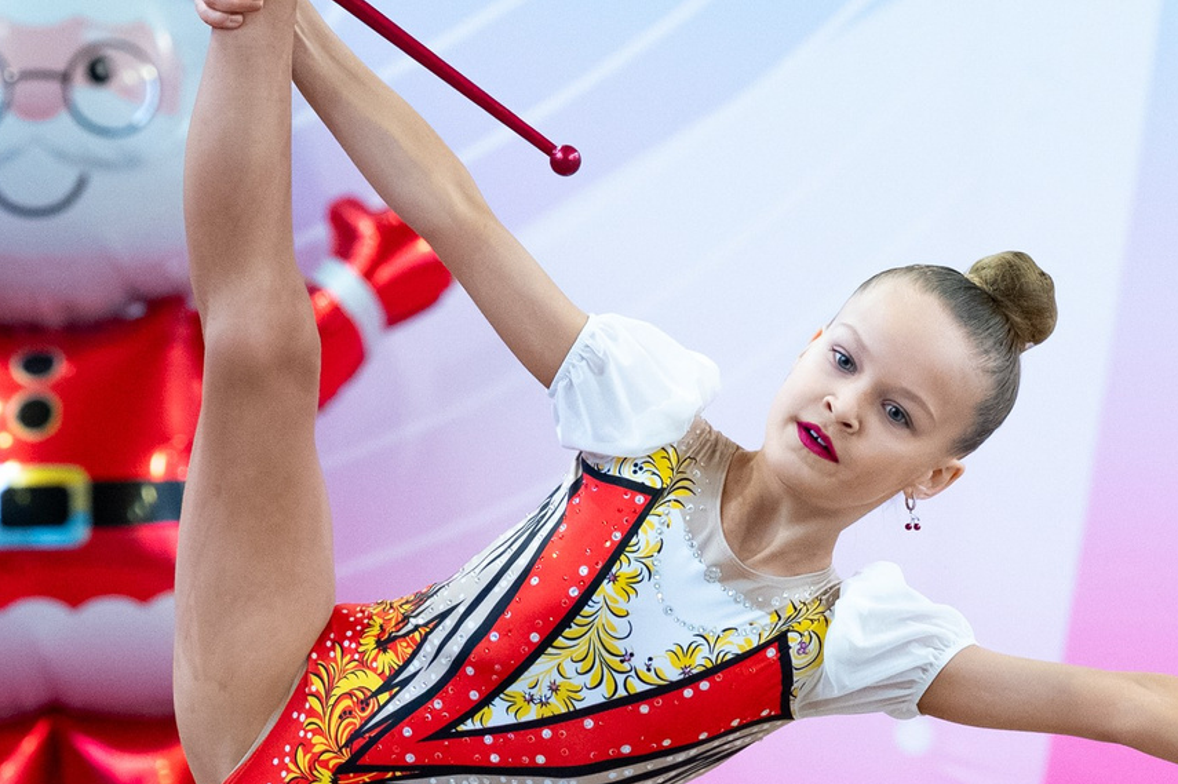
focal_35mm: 391
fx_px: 12786
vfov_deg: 3.5
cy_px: 601
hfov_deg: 5.3
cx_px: 735
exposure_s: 1/800
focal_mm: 110
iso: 4000
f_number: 3.2
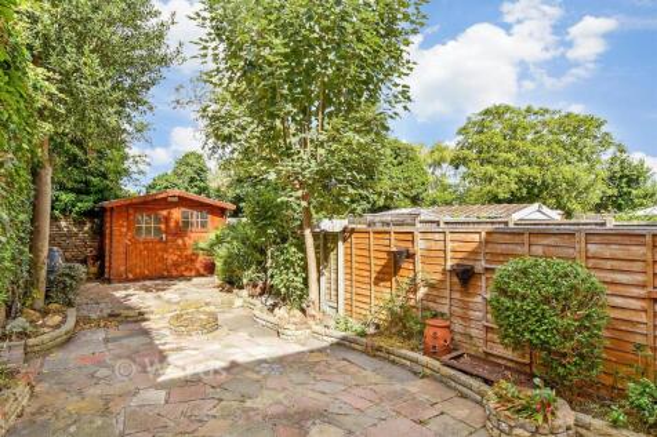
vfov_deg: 77.3
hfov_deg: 100.4
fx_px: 274
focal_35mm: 15
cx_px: 328
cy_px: 218
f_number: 8
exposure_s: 1/200
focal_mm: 10
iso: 160
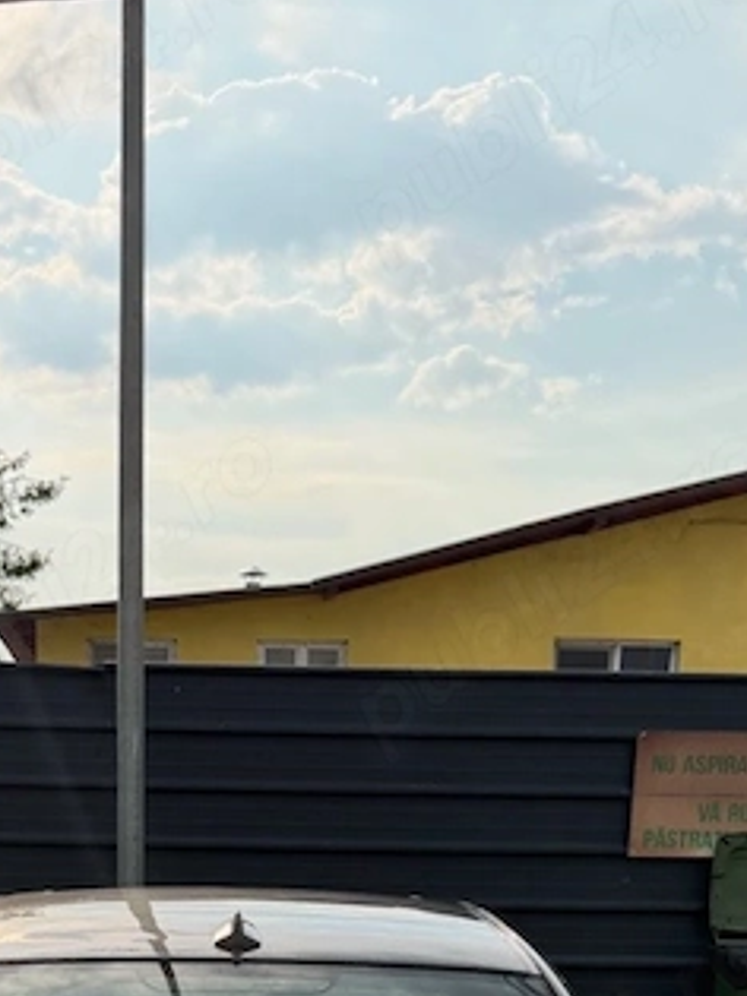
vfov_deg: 28.2
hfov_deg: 23.8
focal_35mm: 61
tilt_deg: -11.4
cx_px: 193
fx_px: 1756
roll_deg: -2.1
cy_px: 1157
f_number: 1.78
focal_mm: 6.76
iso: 100
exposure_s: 1/5714
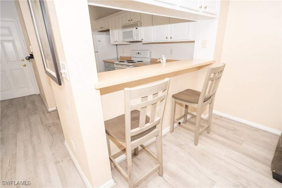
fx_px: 138
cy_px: 94
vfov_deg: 68.6
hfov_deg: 91.3
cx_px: 141
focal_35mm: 18
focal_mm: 17.6
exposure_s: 1/250
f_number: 6.3
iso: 250
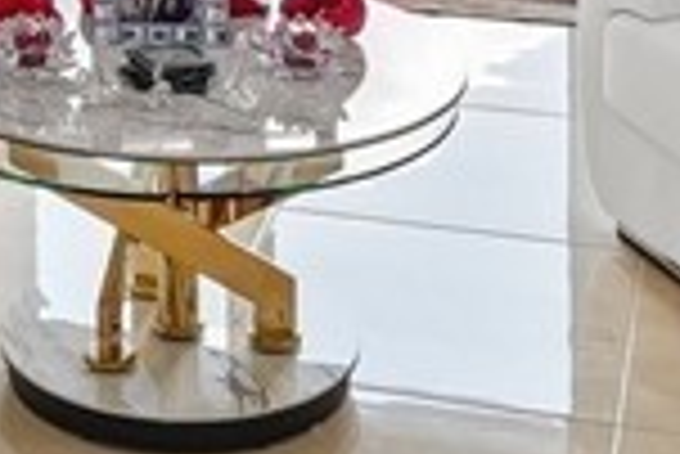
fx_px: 2174
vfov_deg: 10.2
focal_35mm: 115
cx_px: 32
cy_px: -677
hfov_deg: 17.4
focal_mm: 16
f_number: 8
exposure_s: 1/50
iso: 400
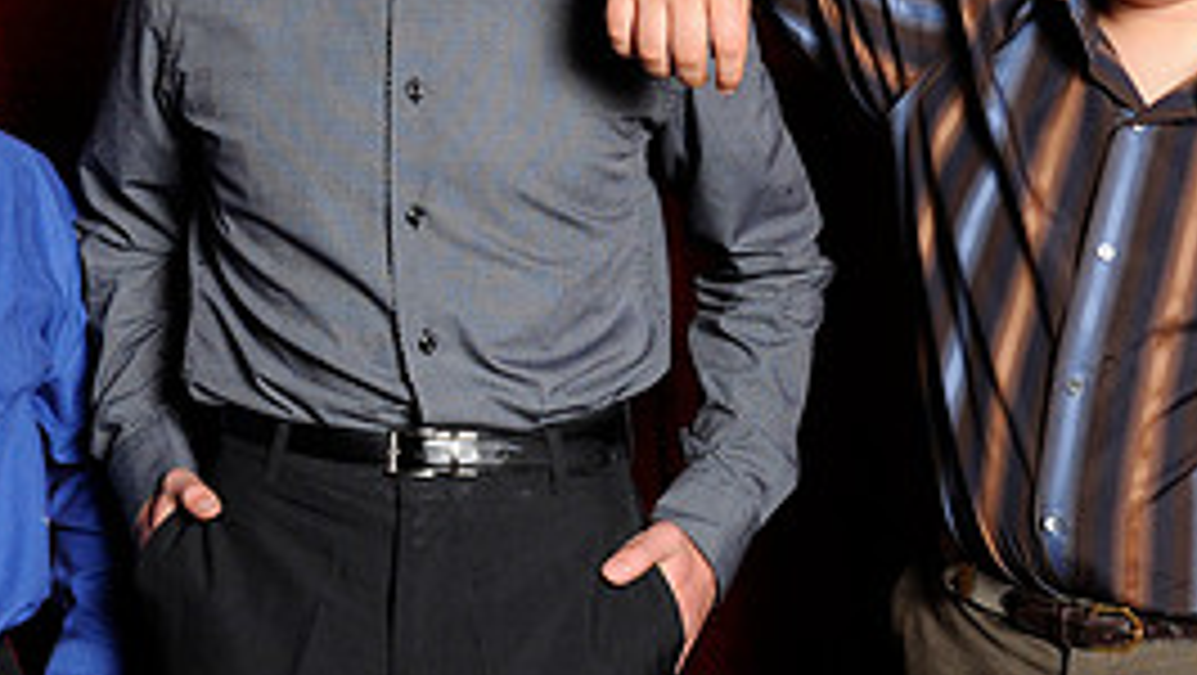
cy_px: 137
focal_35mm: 89
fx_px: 2827
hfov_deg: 23.9
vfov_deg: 13.6
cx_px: 482
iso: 400
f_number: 8
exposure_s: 1/60
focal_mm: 26
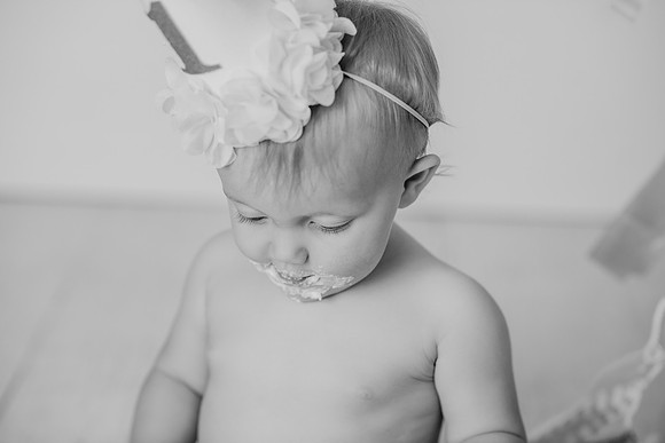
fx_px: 1570
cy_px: 222
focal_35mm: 85
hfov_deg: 23.9
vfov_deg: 16.1
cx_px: 332
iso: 100
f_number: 2.8
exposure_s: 1/160
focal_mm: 85
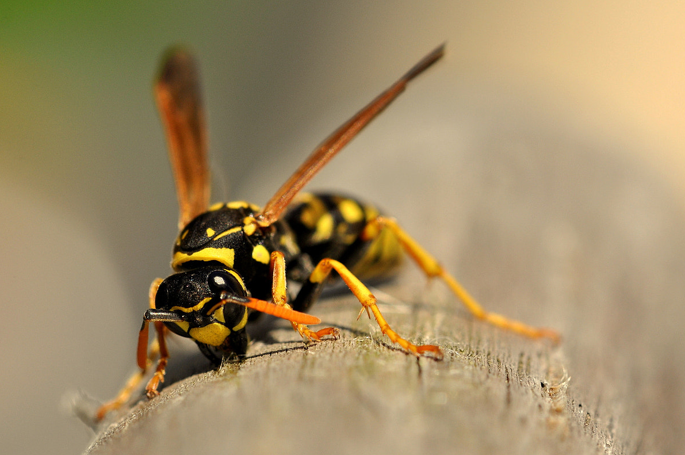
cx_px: 380
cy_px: 299
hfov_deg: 9.7
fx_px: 4023
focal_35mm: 212
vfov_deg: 6.5
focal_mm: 105
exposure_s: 1/500
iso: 200
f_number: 10
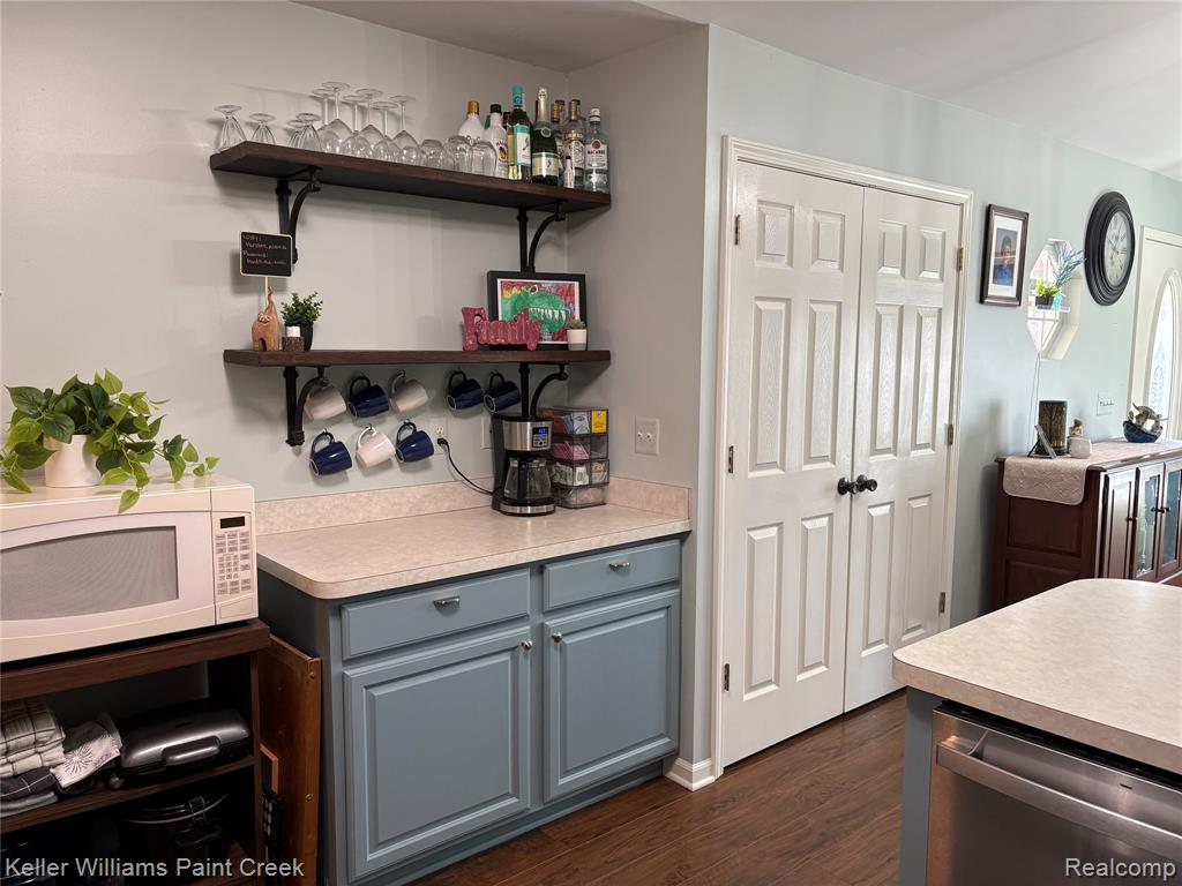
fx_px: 888
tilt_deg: -6.1
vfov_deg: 53.1
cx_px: 591
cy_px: 443
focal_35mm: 26
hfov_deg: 67.3
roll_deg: +0.1
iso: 125
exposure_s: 1/60
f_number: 1.6
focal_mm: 5.96
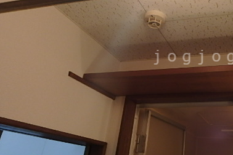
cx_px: 196
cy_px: 57
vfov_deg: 35.7
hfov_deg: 48.1
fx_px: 239
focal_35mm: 37
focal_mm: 3.7
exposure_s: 1/60
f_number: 3.5
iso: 200
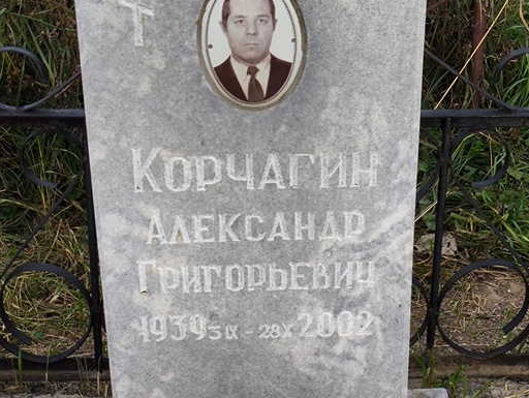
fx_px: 1193
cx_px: 271
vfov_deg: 18.9
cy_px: 237
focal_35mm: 78
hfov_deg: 25.0
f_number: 1.7
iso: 50
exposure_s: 1/257
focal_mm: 4.71
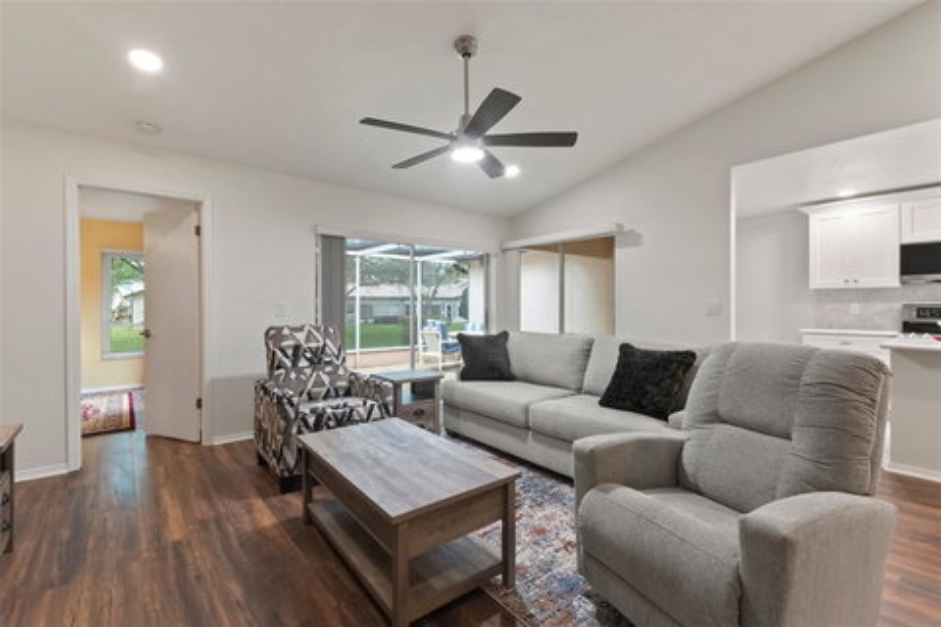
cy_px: 314
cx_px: 470
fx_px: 392
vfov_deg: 77.3
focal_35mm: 15
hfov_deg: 100.4
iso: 400
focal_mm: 10
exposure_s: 1/5
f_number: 7.1
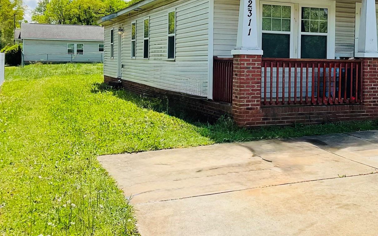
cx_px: 310
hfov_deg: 37.3
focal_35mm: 52
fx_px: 536
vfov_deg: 24.6
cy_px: 57
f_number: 1.8
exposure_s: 1/2141
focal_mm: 3
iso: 16
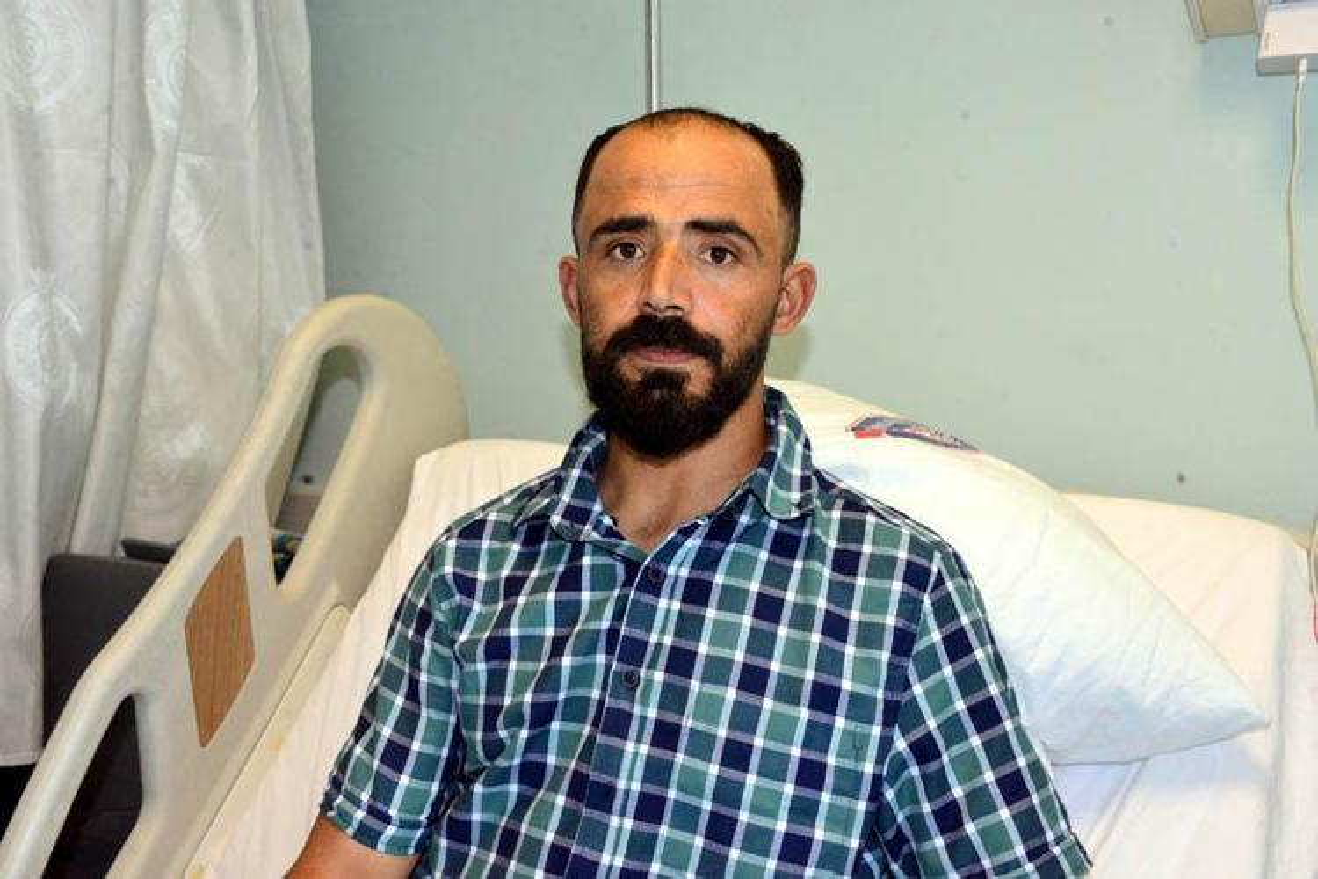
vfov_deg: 31.9
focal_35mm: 42
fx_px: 1538
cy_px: 440
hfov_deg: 46.4
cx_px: 659
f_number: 10
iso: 5000
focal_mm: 42
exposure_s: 1/200
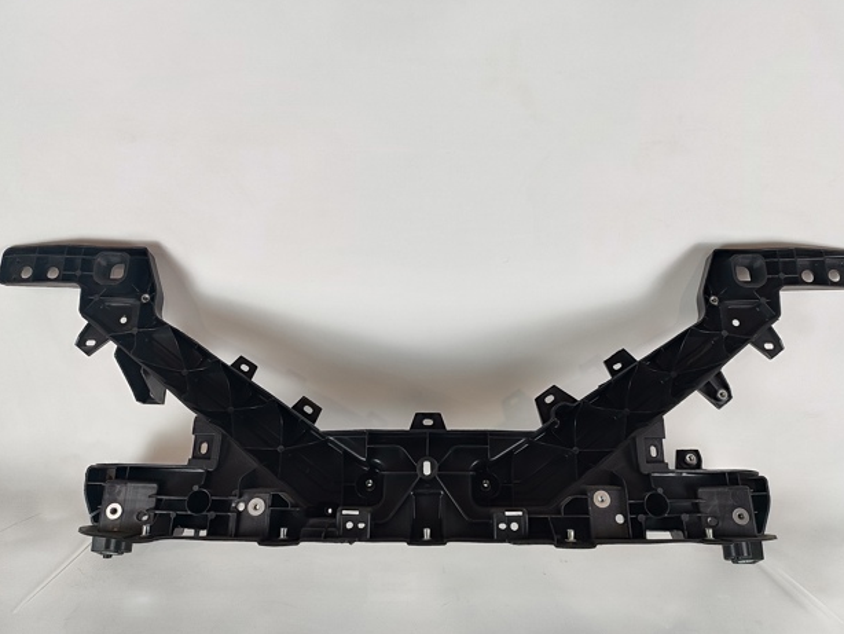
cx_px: 432
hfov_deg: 69.4
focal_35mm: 25
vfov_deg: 54.9
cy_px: 309
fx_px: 610
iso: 437
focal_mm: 5.89
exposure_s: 1/120
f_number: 1.89
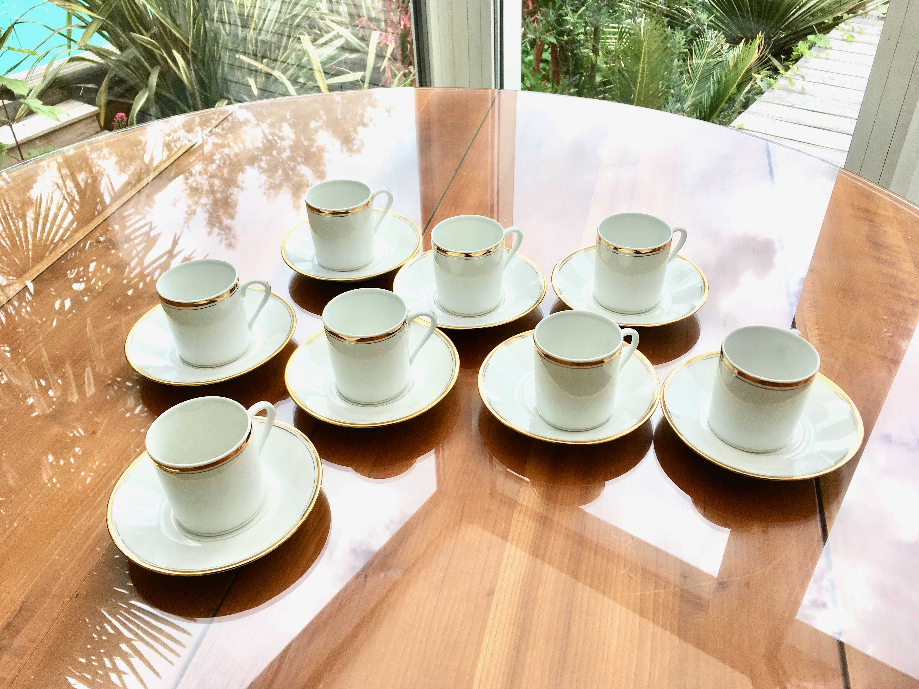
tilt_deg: -39.1
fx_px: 770
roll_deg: +2.9
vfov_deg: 48.2
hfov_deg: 61.7
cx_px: 460
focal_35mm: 29
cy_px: 344
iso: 25
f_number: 2.2
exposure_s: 1/416
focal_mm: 4.15
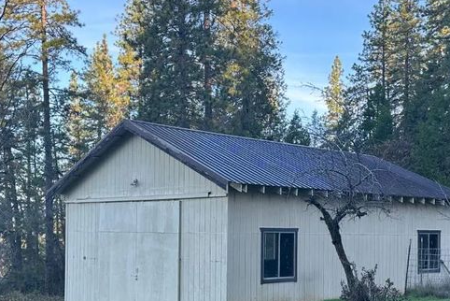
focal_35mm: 53
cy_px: 232
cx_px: 219
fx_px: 663
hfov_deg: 37.5
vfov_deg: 25.2
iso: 80
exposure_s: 1/484
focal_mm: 6.86
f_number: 1.78
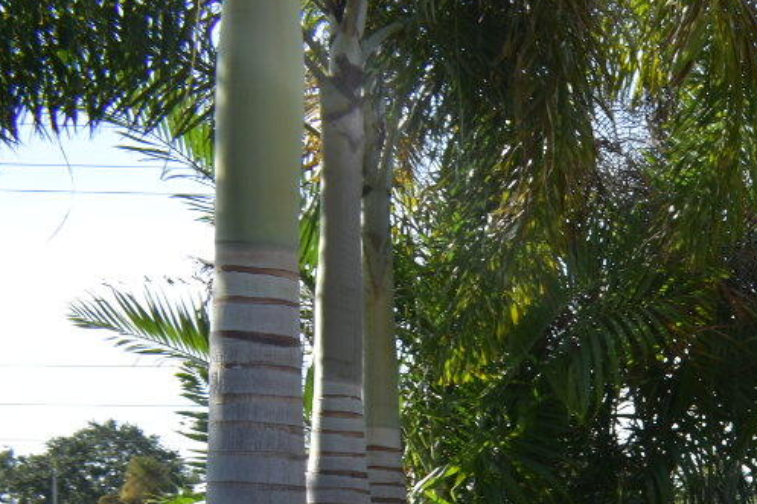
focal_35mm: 88
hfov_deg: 19.8
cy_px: 792
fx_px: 1850
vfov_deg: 14.3
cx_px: 1158
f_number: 7.1
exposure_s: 1/200
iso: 100
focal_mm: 18
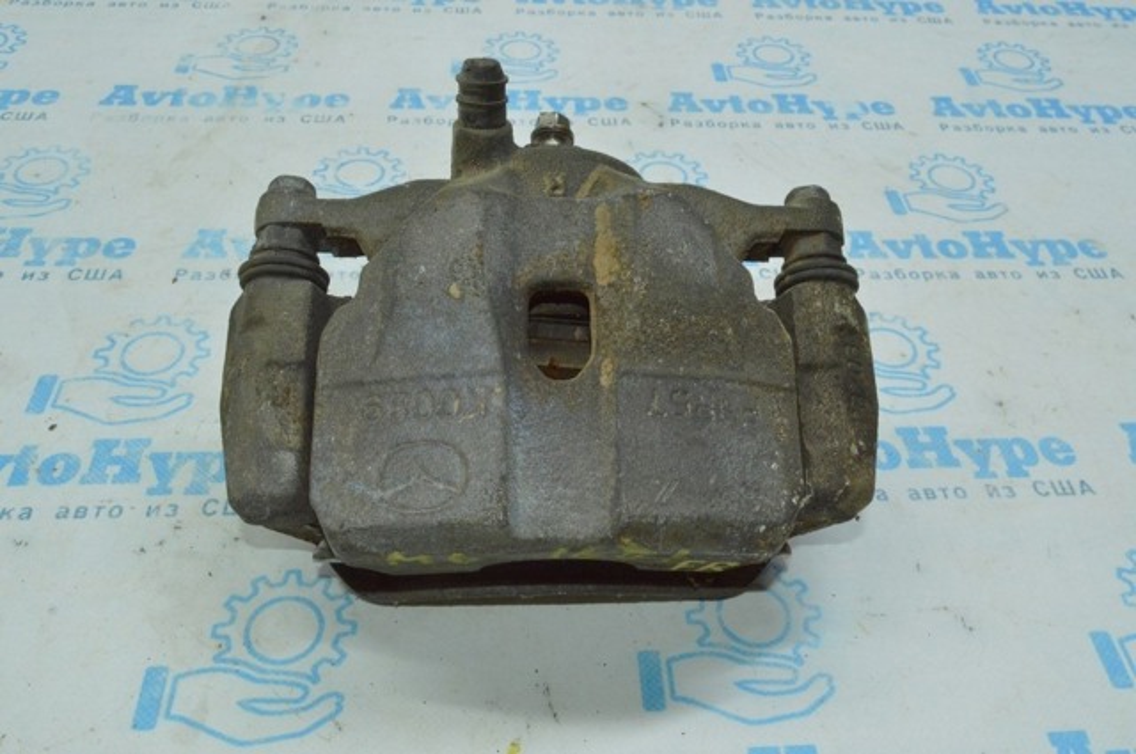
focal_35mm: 33
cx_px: 568
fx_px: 1040
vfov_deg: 39.9
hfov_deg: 57.3
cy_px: 377
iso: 2200
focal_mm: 22
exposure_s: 1/40
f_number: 16
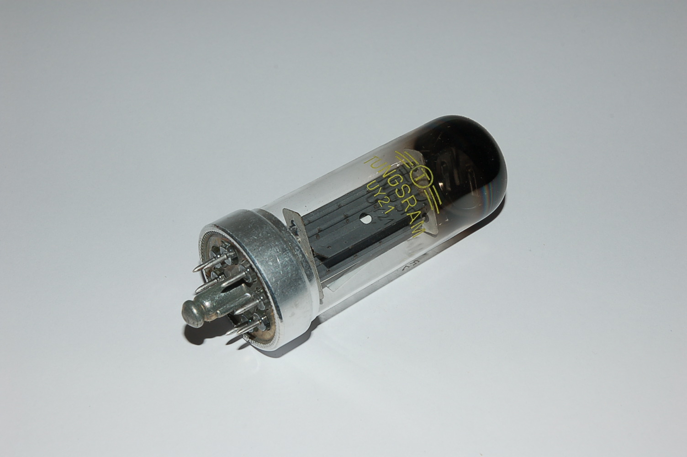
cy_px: 228
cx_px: 344
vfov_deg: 18.9
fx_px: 1373
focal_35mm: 72
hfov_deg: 28.1
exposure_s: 1/60
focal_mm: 48
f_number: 16
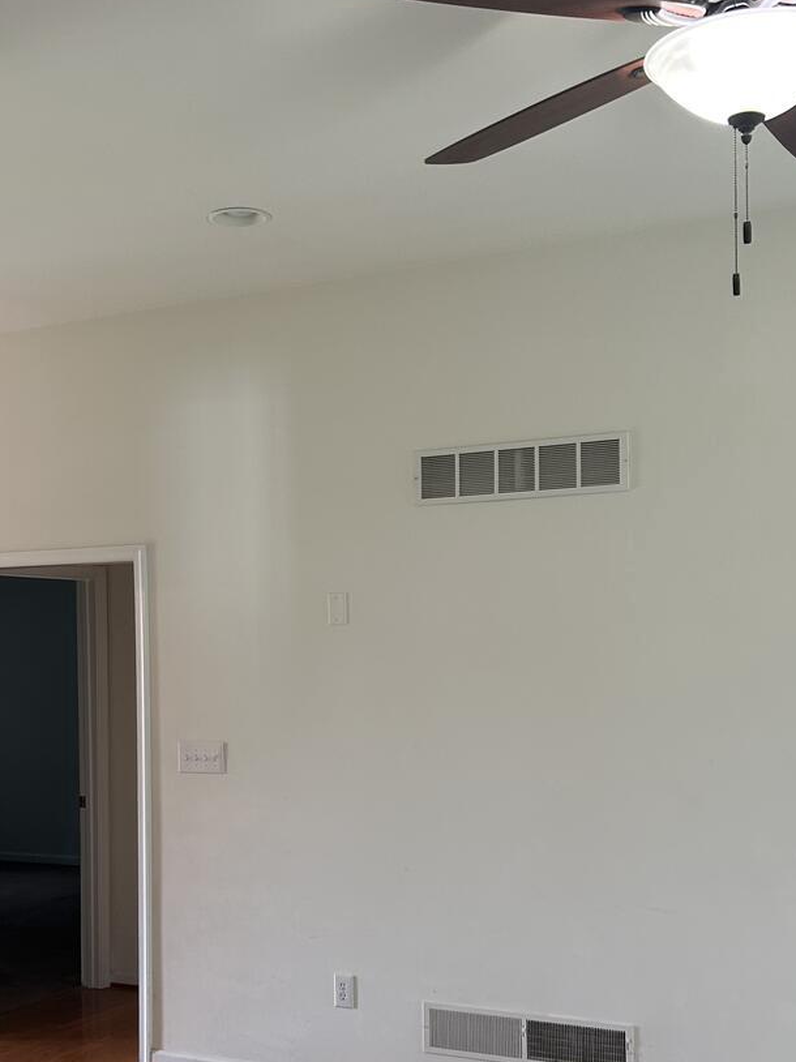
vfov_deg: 40.9
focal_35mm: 46
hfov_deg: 31.5
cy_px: 671
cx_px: 395
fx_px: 1411
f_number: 1.5
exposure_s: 1/60
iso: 64
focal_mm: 5.7
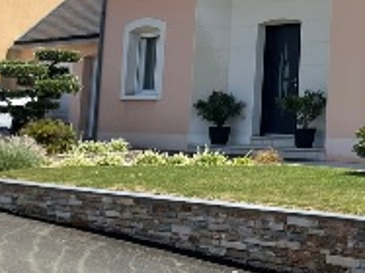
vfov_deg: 16.4
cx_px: 439
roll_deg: -1.2
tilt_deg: +5.5
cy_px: 47
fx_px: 938
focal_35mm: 89
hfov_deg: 20.6
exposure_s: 1/3205
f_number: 1.6
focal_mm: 4.2
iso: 32
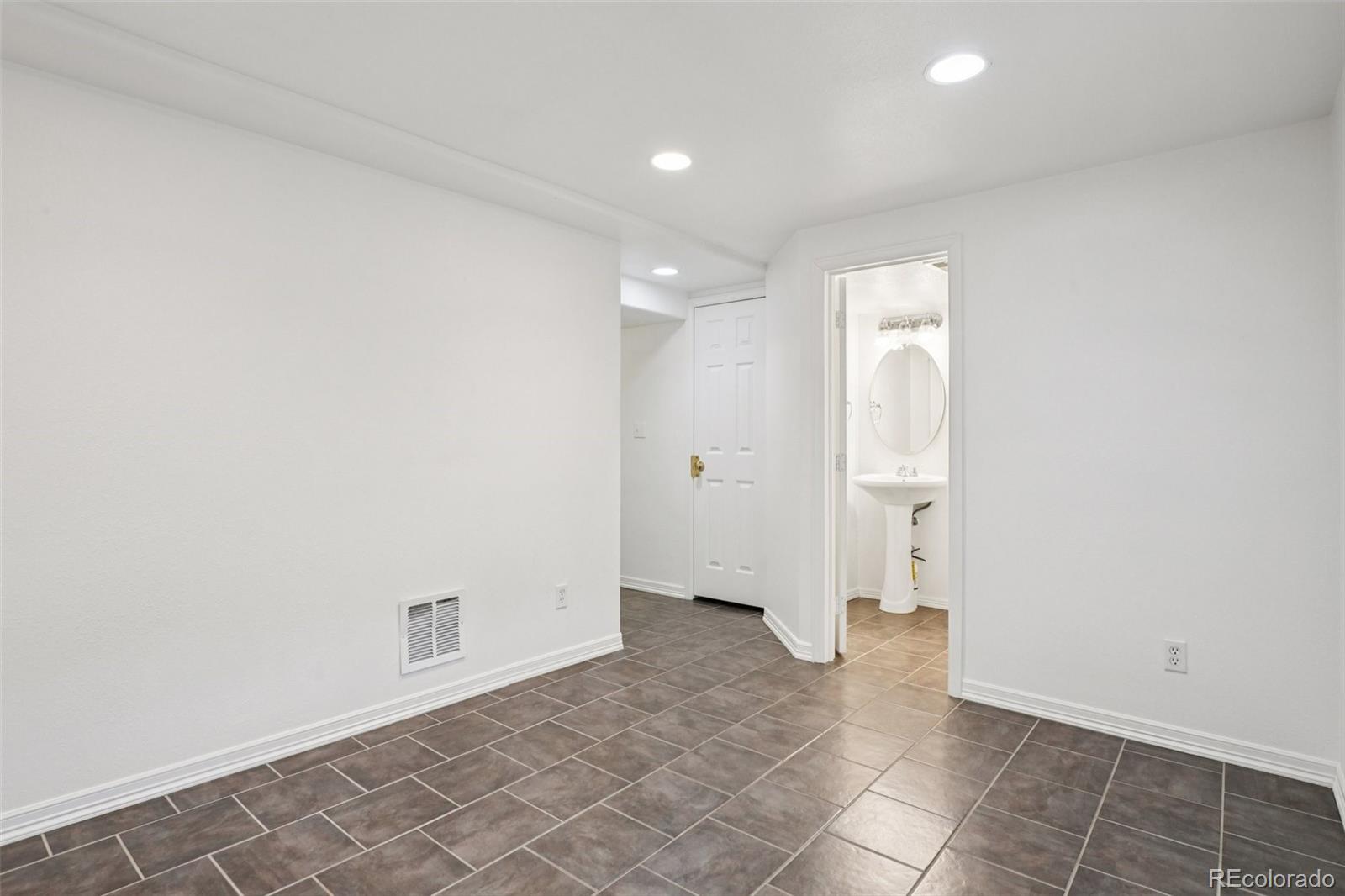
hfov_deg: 95.0
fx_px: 616
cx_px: 672
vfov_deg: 72.0
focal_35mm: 16
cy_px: 448
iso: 500
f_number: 8
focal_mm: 11
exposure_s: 1/10
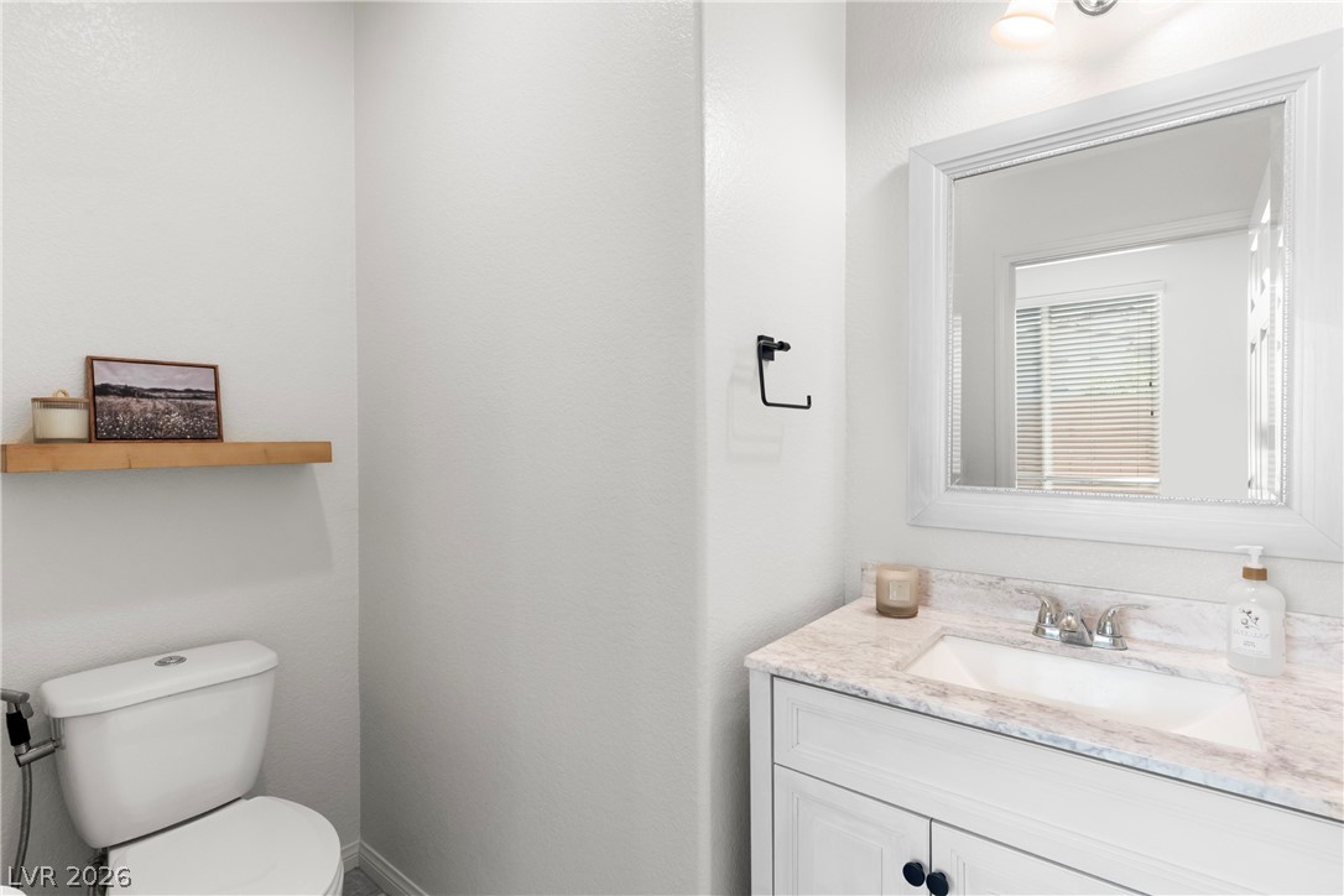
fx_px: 635
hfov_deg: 93.3
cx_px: 672
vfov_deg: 70.4
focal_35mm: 17
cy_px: 448
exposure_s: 1/40
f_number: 8
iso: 500
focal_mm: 17
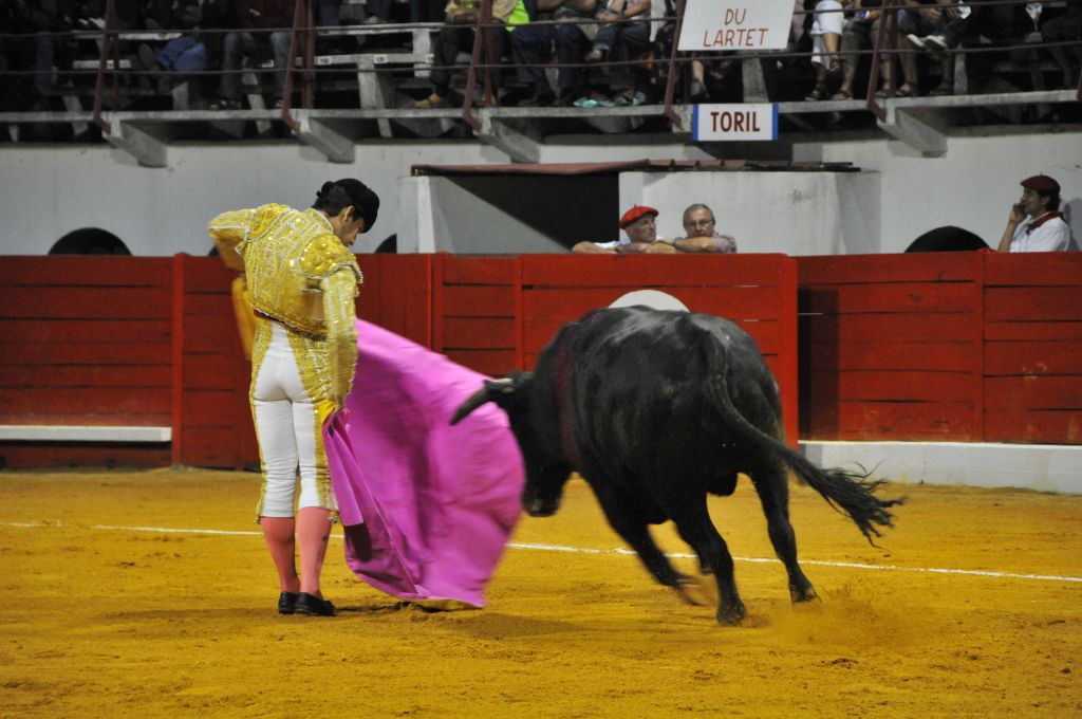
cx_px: 541
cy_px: 360
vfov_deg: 7.0
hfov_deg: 10.6
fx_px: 5853
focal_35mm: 195
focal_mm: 130
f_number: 5.6
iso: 1600
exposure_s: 1/90
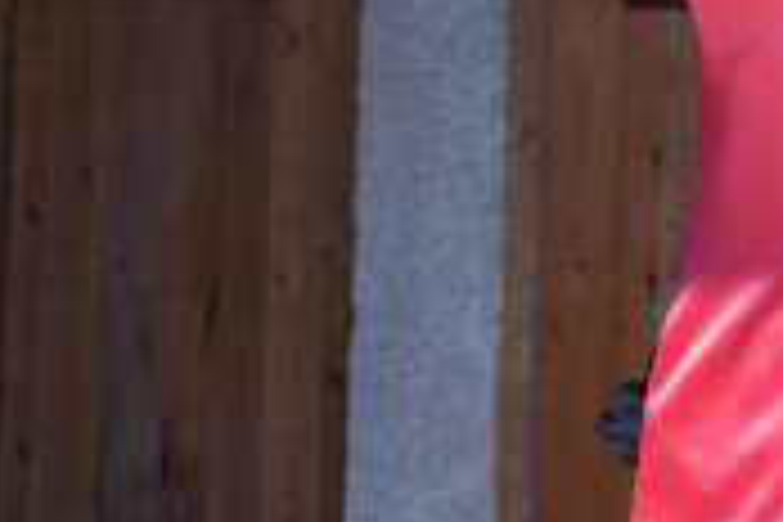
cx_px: 999
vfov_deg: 10.8
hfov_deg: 15.9
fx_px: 2675
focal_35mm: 123
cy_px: -248
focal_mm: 35
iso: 100
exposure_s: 1/200
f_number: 4
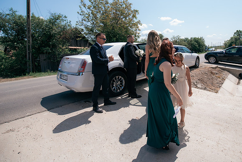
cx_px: 150
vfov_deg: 64.8
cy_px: 62
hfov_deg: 86.5
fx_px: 125
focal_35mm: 19
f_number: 3.5
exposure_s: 1/2500
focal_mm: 15
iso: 320
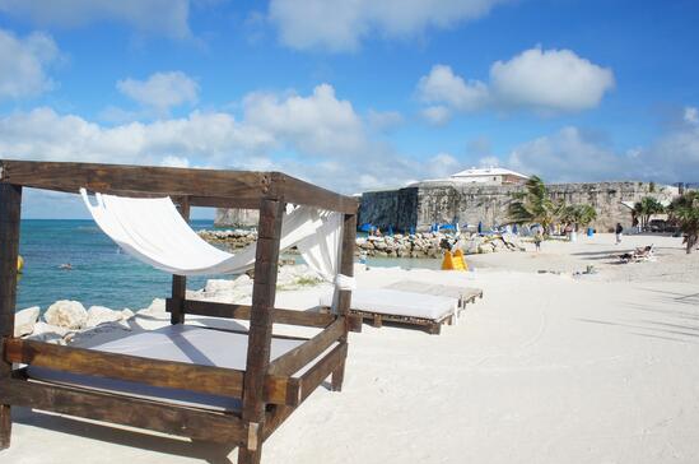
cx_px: 316
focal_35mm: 28
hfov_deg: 65.4
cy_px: 249
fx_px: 543
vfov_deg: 46.2
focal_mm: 16
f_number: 13
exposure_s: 1/500
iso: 200
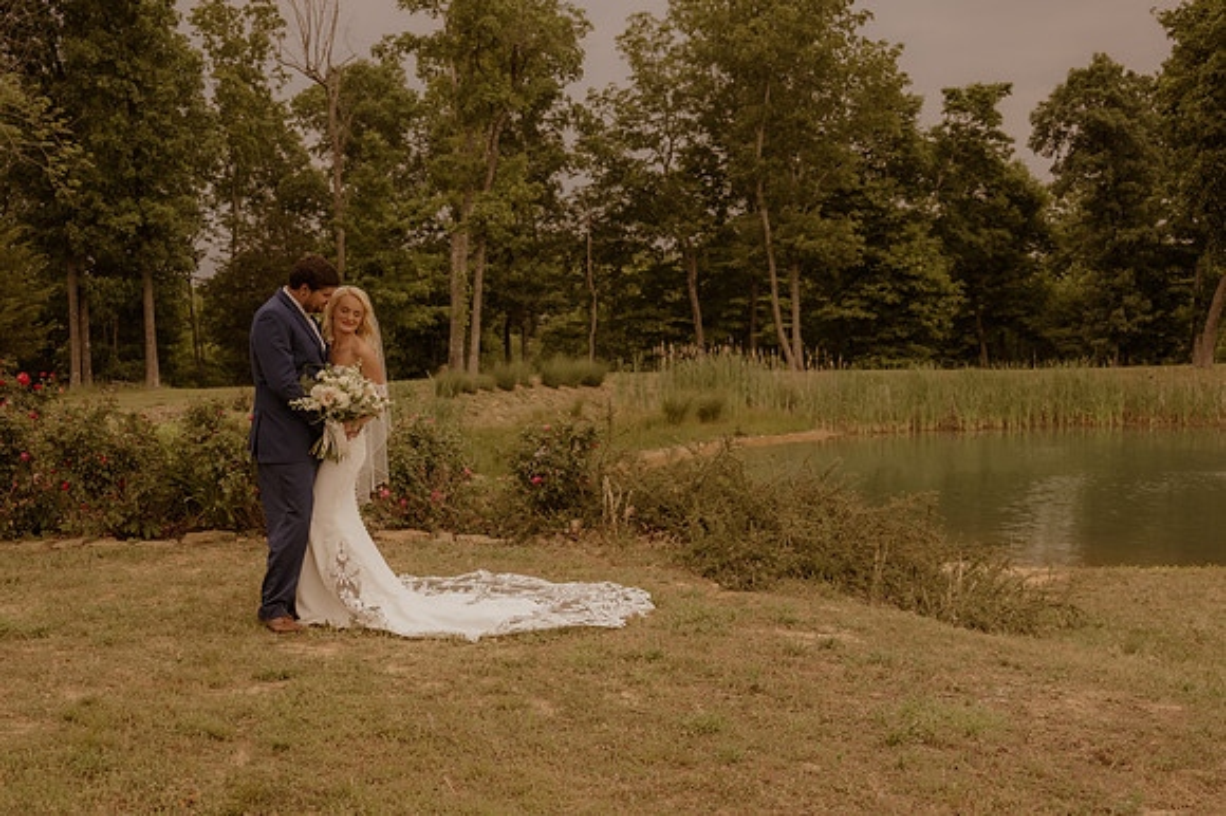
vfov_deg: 33.3
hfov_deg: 48.5
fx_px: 1362
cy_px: 436
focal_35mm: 40
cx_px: 599
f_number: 2.8
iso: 1000
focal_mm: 24
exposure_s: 1/1250
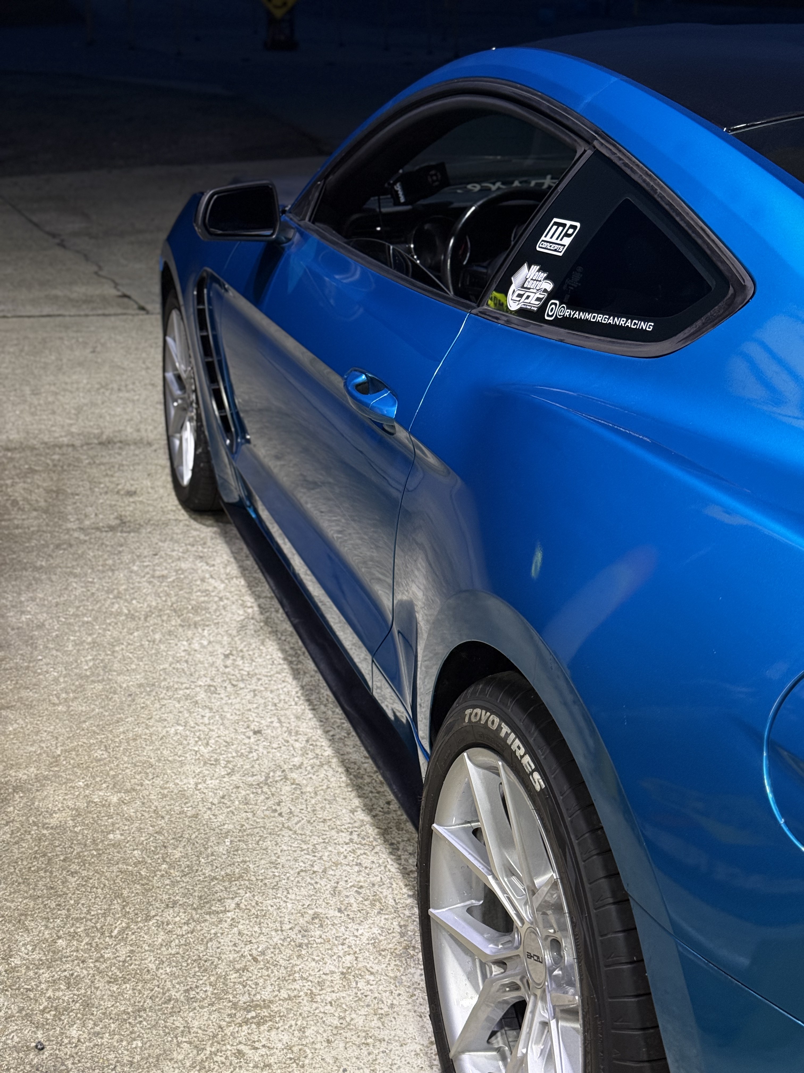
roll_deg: -2.1
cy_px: 536
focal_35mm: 48
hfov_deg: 30.3
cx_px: 402
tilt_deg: -17.7
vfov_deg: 39.7
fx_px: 1486
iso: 250
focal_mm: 6.76
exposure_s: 1/60
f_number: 1.78
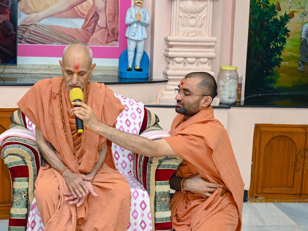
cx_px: 89
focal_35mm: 80
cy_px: 153
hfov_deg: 24.2
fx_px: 712
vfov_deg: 18.4
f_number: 5.6
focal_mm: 52
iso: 400
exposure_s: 1/125
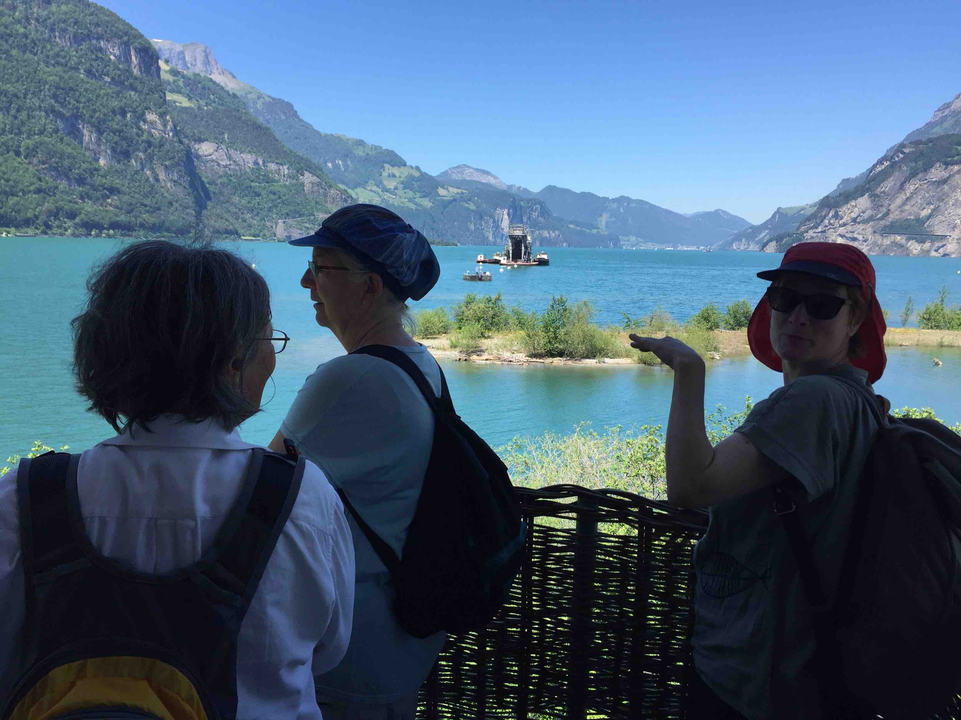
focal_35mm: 29
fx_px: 805
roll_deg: -2.4
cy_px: 360
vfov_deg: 48.2
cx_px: 480
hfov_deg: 61.7
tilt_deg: -9.6
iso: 32
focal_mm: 4.15
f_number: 2.2
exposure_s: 1/1068
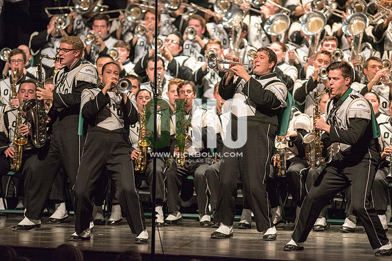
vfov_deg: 4.6
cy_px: 130
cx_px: 196
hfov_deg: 6.9
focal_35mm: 300
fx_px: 3267
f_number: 2.8
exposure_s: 1/500
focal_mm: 300
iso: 4000
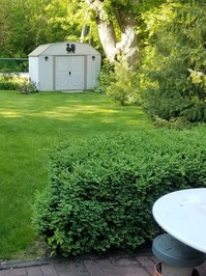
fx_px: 374
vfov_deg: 40.5
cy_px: 133
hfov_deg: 30.5
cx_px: 63
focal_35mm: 47
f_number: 1.7
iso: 50
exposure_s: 1/303
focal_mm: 4.2
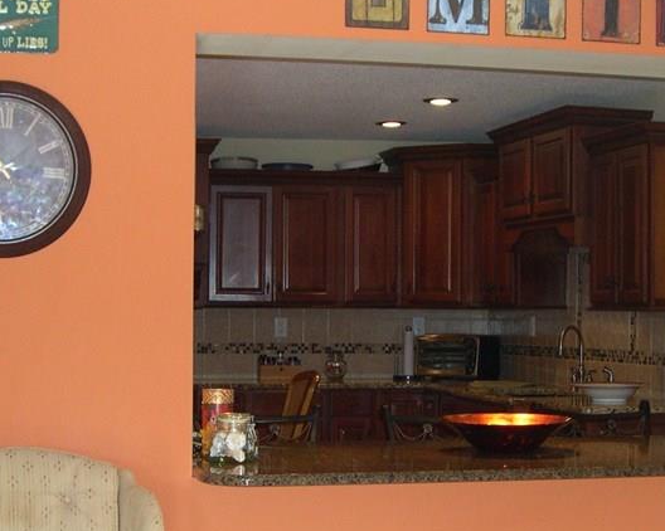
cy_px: 345
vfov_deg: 21.2
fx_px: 1417
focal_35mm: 72
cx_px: 373
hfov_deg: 26.4
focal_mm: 8
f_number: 2.8
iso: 214
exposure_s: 1/60
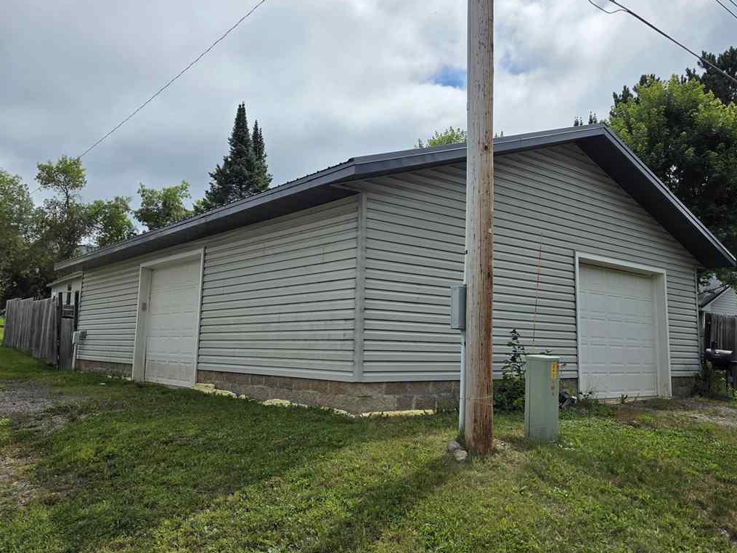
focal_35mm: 29
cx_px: 378
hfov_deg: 61.7
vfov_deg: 48.2
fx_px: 617
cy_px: 272
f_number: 1.7
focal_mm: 6.3
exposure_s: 1/7944
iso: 50
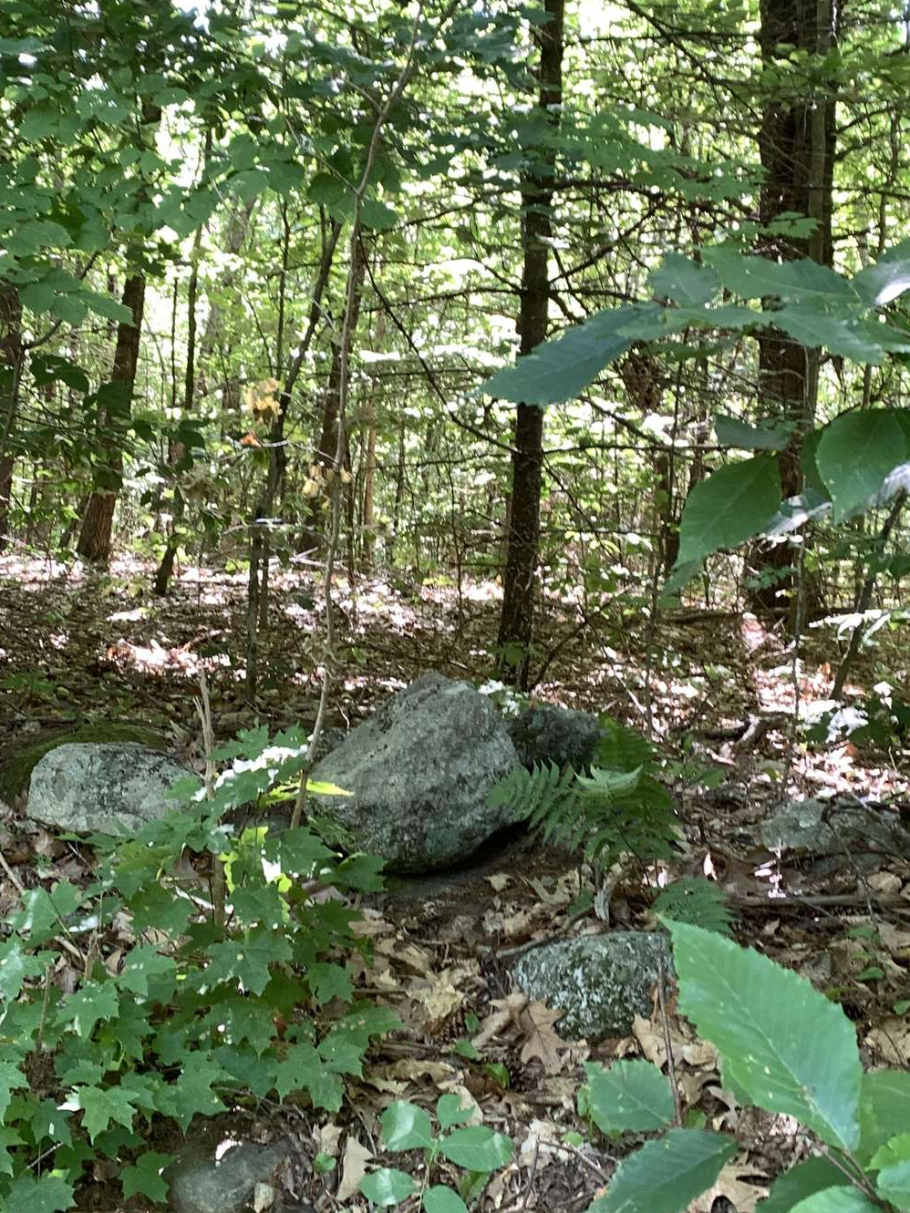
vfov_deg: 42.1
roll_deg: +0.0
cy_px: 581
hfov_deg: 32.0
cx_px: 339
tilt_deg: -0.3
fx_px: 1578
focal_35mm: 45
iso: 100
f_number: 1.8
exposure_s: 1/60
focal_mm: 4.25
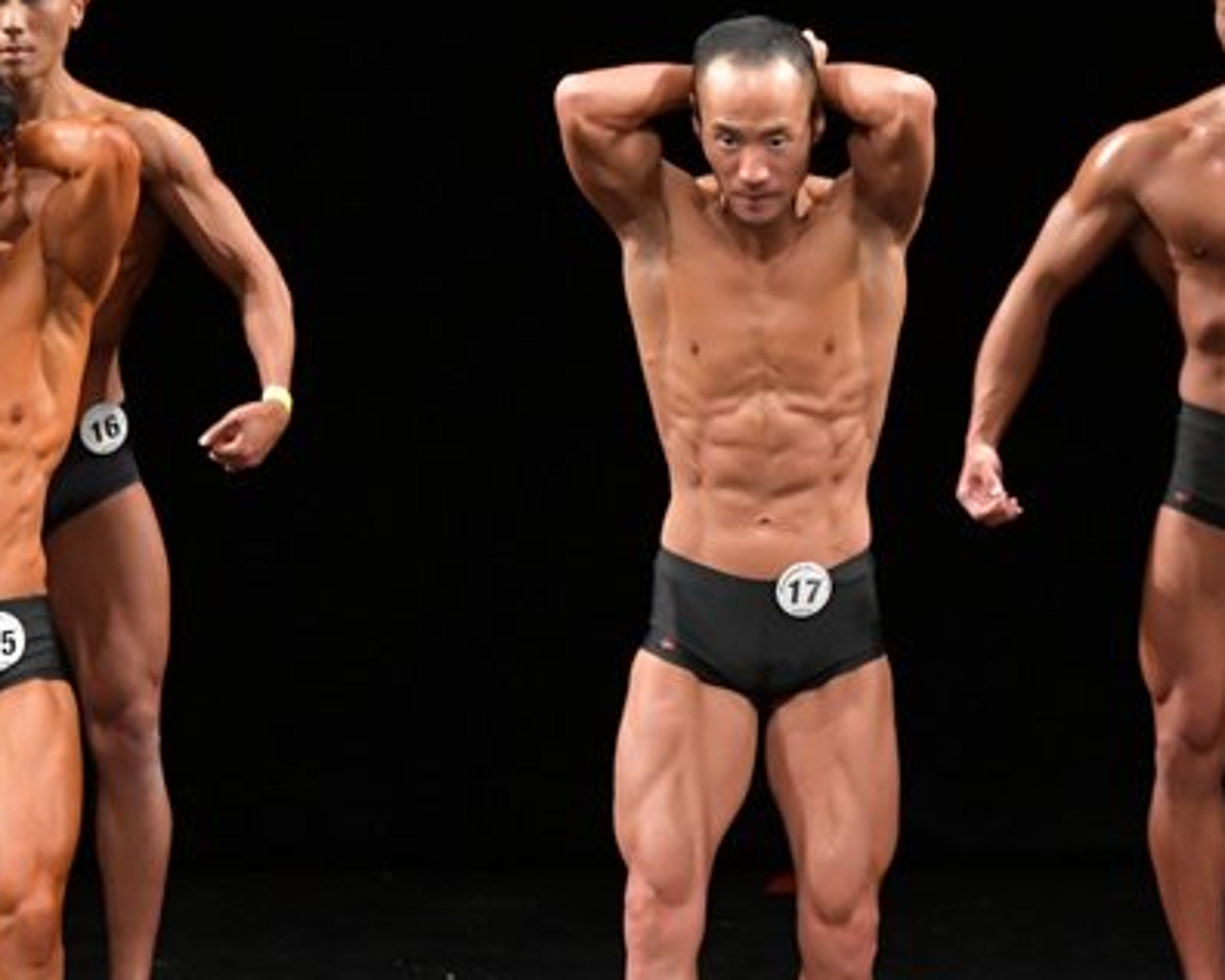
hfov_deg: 3.9
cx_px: 676
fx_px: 17987
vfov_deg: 3.1
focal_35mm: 496
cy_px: 717
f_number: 5.6
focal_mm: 180
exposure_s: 1/400
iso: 3200
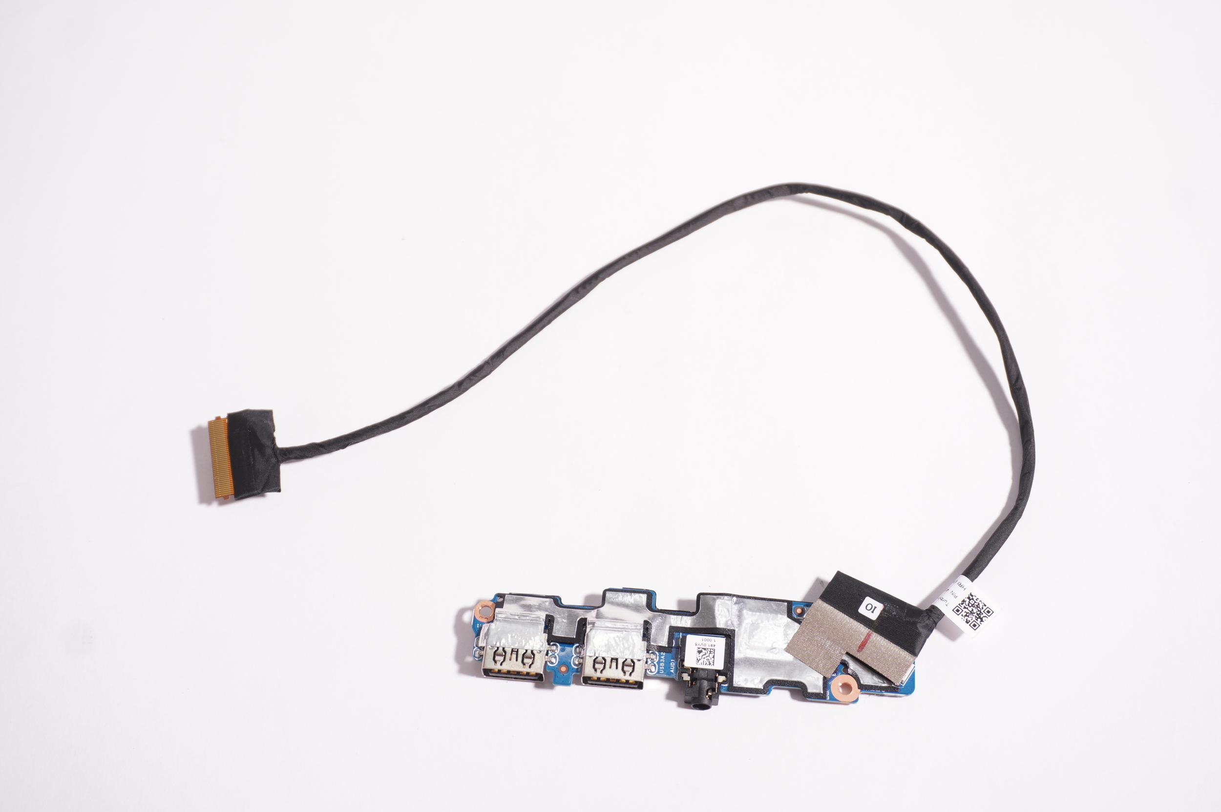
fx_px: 1423
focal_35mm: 42
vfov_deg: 31.8
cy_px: 406
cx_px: 610
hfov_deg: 46.4
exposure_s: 1/13
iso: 160
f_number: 5.6
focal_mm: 28
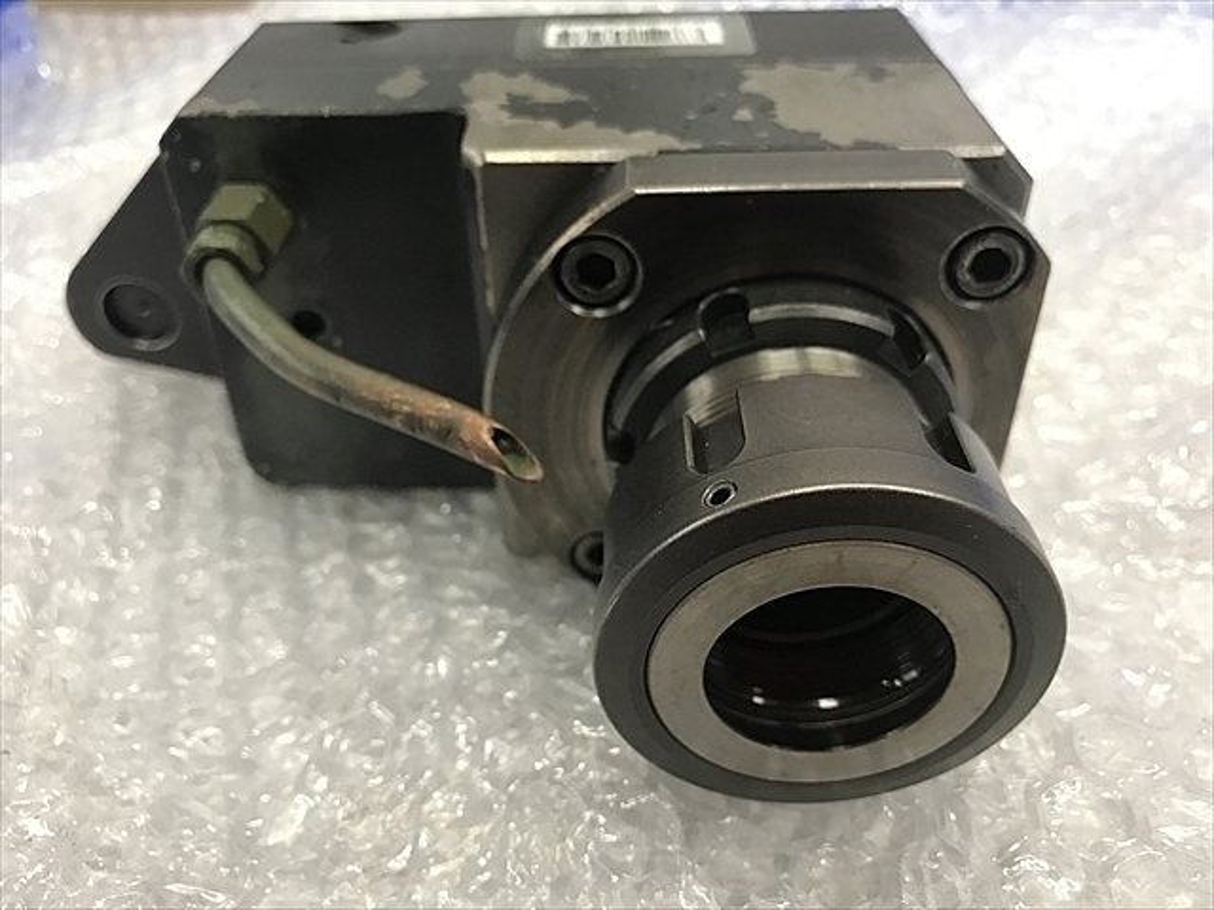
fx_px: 982
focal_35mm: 28
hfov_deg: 63.4
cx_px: 607
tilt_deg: -38.0
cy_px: 455
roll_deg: +0.1
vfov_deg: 49.7
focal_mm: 3.99
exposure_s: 1/15
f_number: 1.8
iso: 50
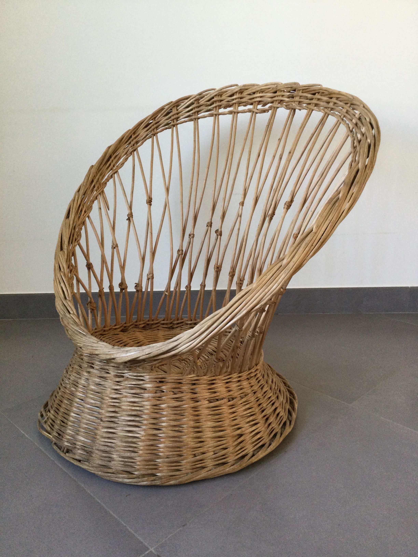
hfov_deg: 45.4
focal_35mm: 31
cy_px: 278
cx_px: 209
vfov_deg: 58.4
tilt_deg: -15.5
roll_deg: +2.2
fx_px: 499
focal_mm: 3.3
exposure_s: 1/33
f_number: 2.4
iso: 50
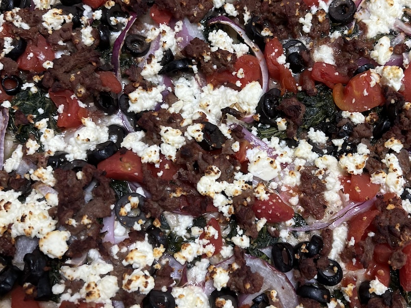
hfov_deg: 44.6
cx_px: 239
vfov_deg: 34.3
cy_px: 143
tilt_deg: -70.5
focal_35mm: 42
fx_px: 499
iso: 125
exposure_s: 1/120
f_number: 1.5
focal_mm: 5.7
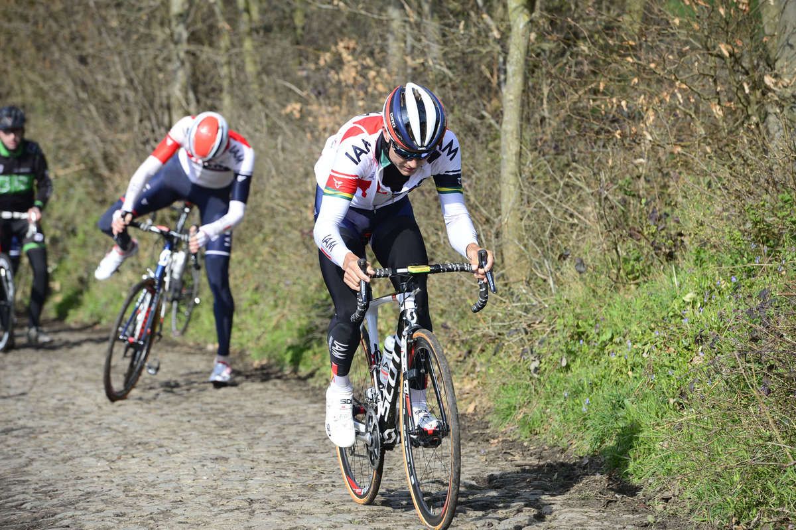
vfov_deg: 8.1
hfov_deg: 12.1
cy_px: 265
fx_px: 3756
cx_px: 398
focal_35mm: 170
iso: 500
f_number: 6.3
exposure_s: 1/1000
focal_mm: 170
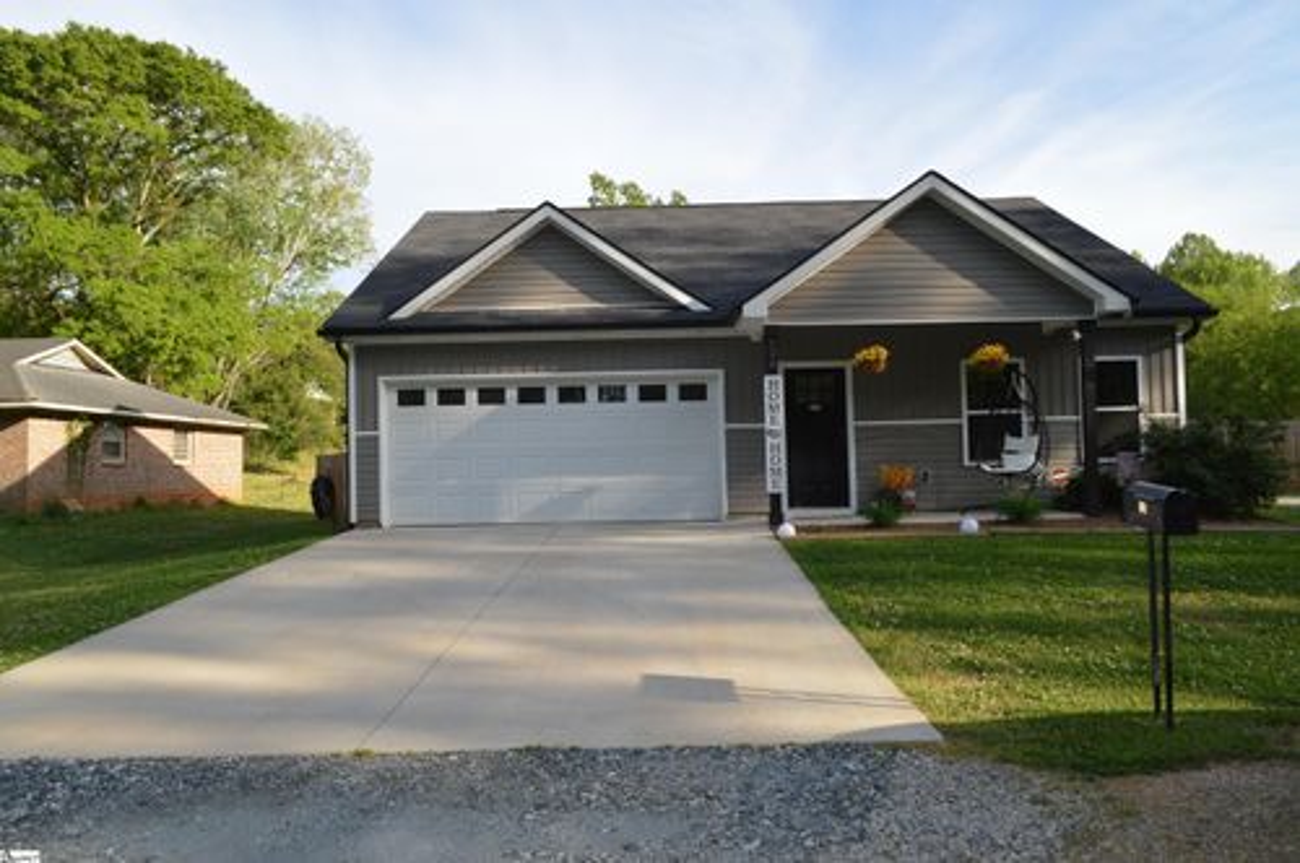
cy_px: 432
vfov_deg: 47.8
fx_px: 974
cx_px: 650
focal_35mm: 27
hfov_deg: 67.4
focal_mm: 18
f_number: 5.6
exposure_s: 1/200
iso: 100
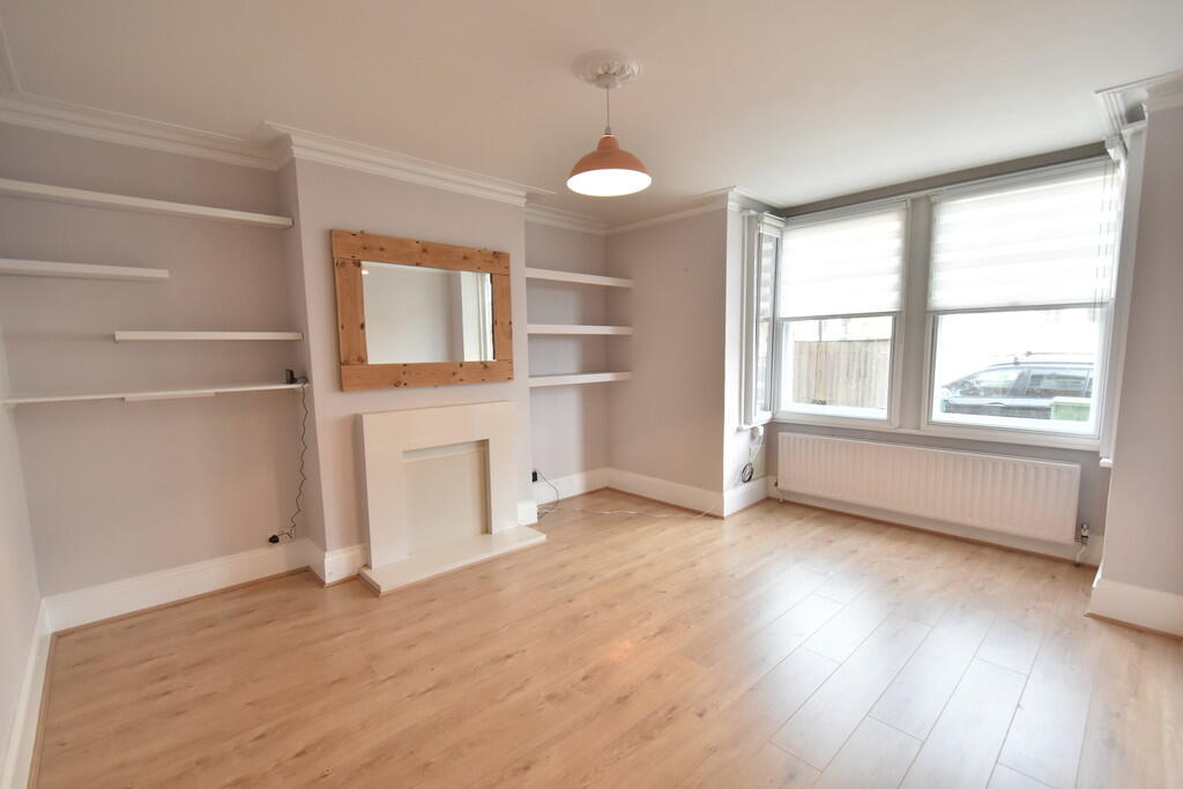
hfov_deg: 100.4
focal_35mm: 15
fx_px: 493
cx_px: 592
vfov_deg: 77.3
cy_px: 394
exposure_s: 1/60
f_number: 4
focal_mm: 10
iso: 500
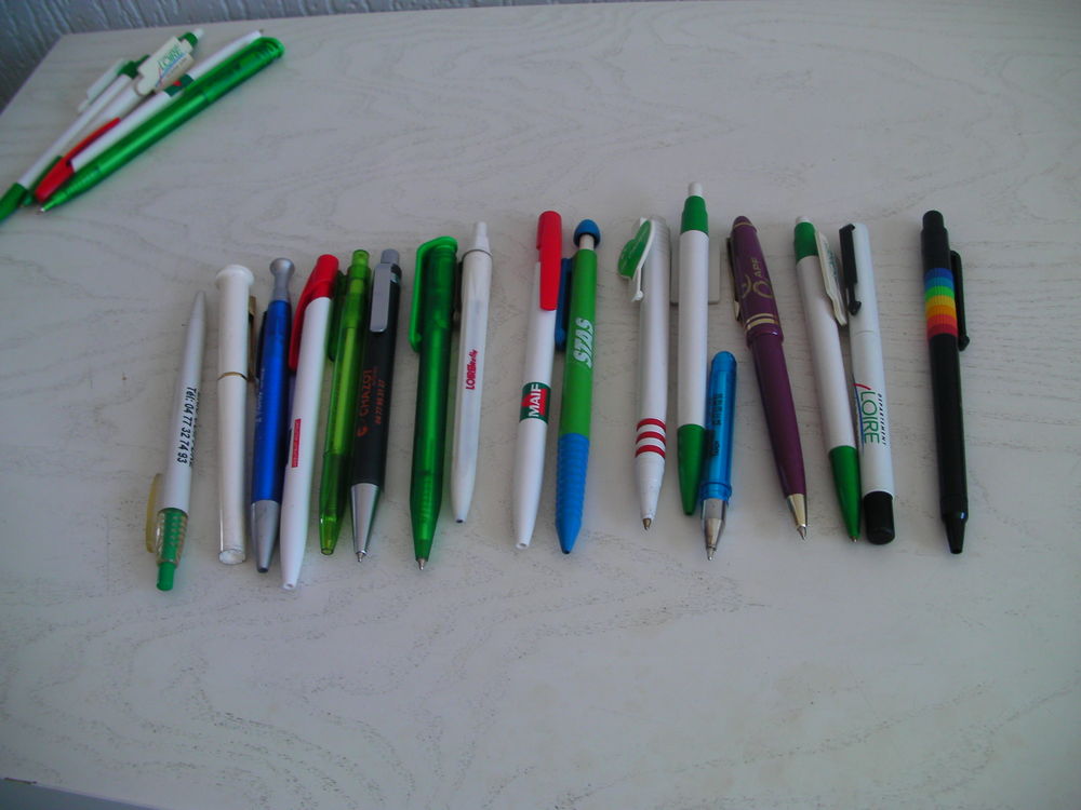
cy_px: 405
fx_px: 1187
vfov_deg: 37.7
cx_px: 540
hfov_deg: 49.0
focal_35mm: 38
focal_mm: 6.3
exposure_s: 1/30
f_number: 3.5
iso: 60
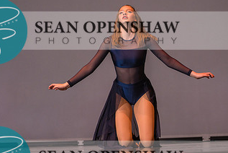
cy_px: 86
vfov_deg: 10.7
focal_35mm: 128
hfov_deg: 16.0
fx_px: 811
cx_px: 73
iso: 400
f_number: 3.2
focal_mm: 70
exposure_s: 1/500
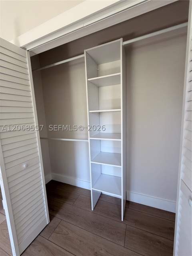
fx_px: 104
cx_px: 96
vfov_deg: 102.1
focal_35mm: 14
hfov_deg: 85.7
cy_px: 128
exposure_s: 1/121
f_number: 2.2
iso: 125
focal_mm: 2.22
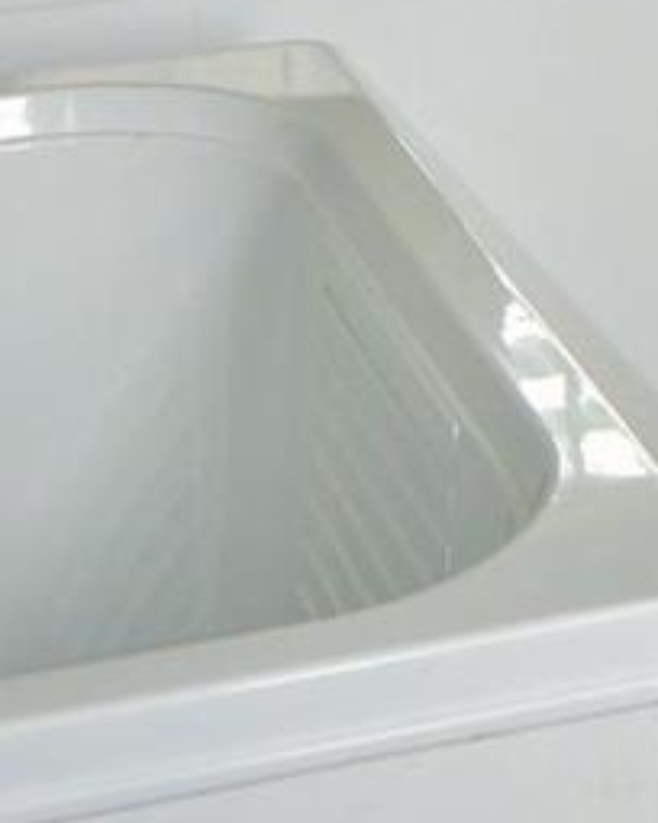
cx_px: 800
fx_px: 3384
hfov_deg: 10.9
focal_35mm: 139
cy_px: -526
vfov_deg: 12.9
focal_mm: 13.1
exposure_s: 1/125
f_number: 4
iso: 450
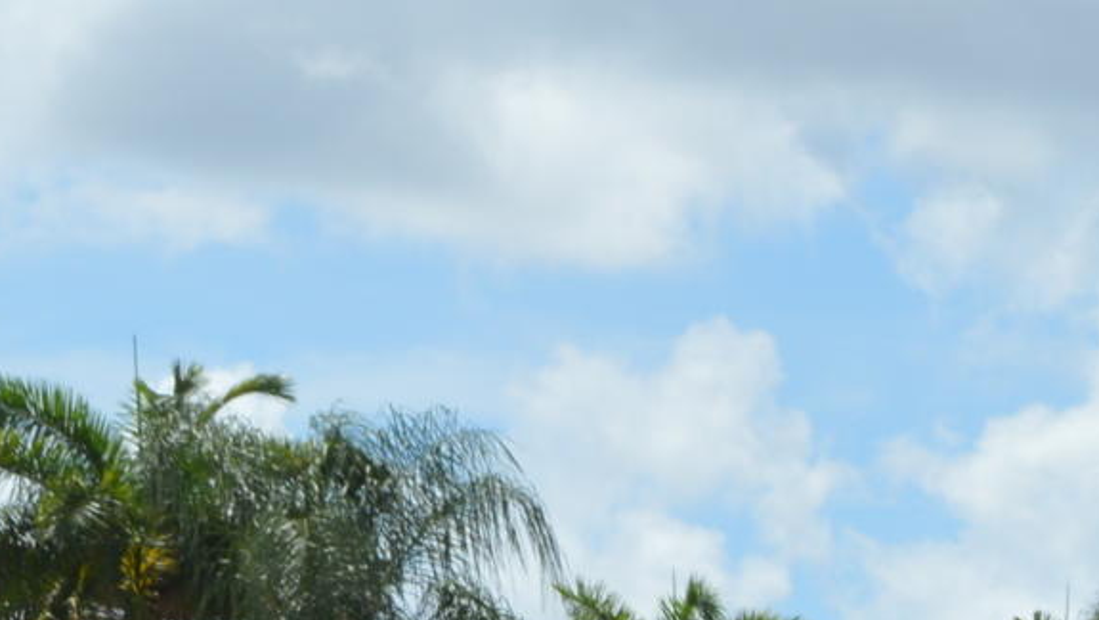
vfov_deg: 4.6
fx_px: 7638
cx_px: 1714
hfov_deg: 8.0
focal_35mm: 262
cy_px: 1248
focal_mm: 32
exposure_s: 1/250
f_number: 8
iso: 100
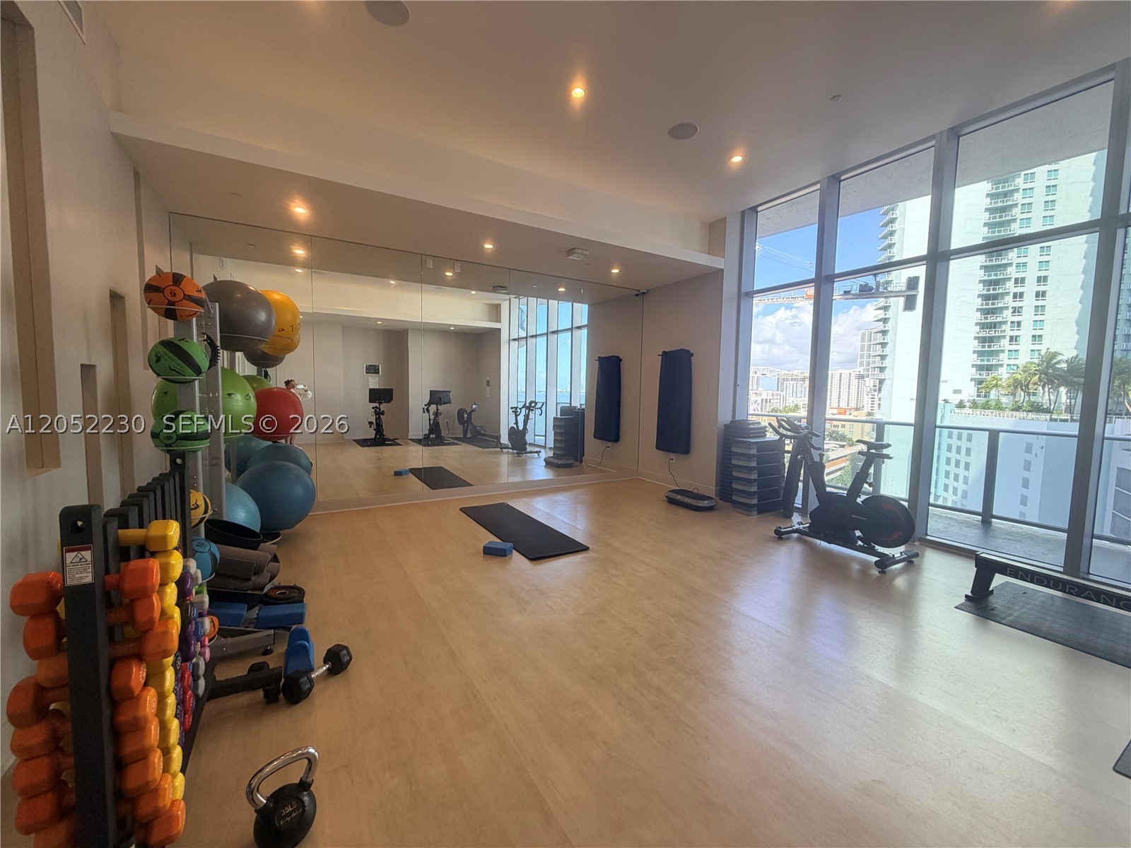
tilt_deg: -5.2
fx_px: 457
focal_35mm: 14
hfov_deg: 102.1
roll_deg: -0.3
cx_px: 566
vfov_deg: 85.7
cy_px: 424
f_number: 2.2
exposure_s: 1/120
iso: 100
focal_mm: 2.22
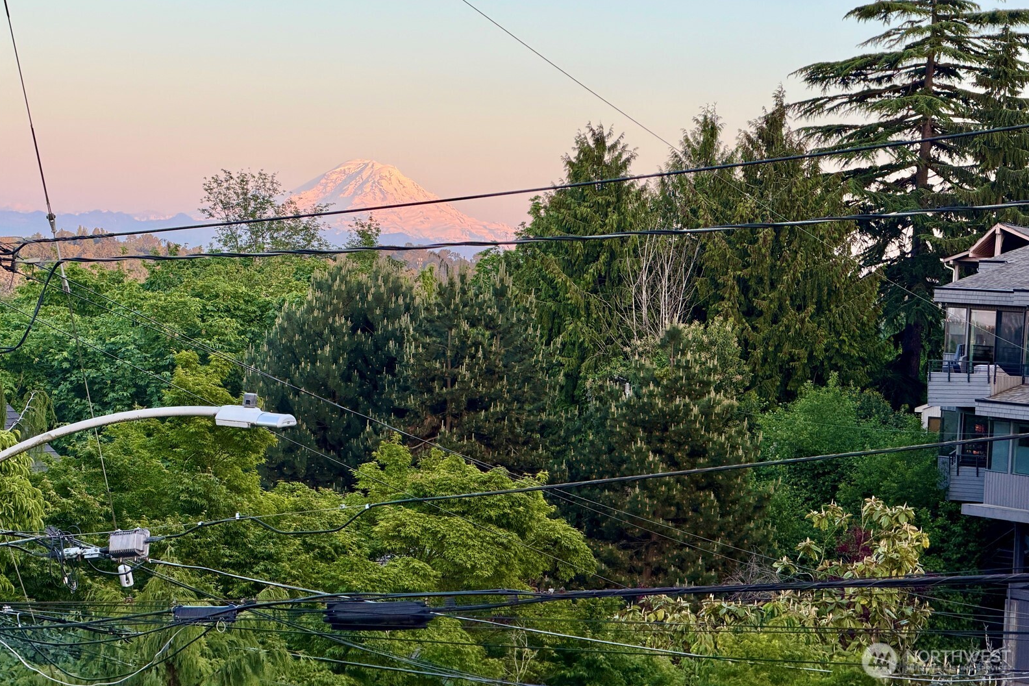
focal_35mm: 105
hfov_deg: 19.5
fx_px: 3001
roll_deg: -3.4
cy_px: 297
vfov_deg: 13.0
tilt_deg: +0.4
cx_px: 511
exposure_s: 1/121
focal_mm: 16.89
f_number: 2.8
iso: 40
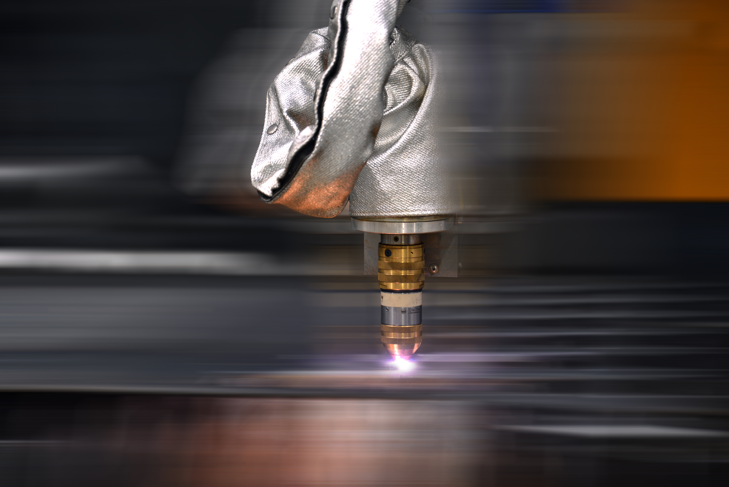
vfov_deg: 17.1
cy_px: 244
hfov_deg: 25.4
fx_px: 1621
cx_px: 364
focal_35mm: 80
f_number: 4.5
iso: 450
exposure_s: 1/60
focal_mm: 80
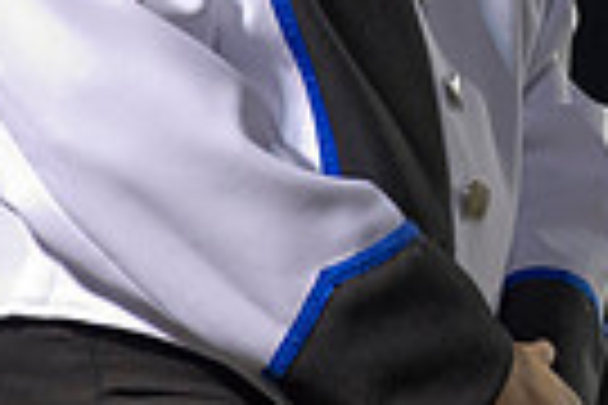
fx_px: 12683
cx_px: 522
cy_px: -414
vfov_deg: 1.8
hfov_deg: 2.7
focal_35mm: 751
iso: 3200
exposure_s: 1/125
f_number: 3.5
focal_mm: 175
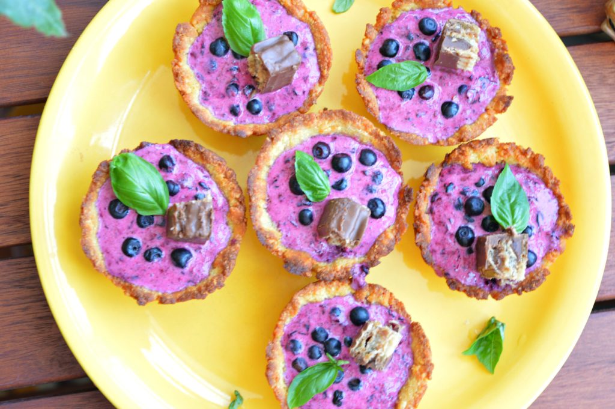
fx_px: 1229
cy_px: 204
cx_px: 308
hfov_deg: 28.1
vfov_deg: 18.9
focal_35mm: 72
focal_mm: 48
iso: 100
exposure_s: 1/6
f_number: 5.6
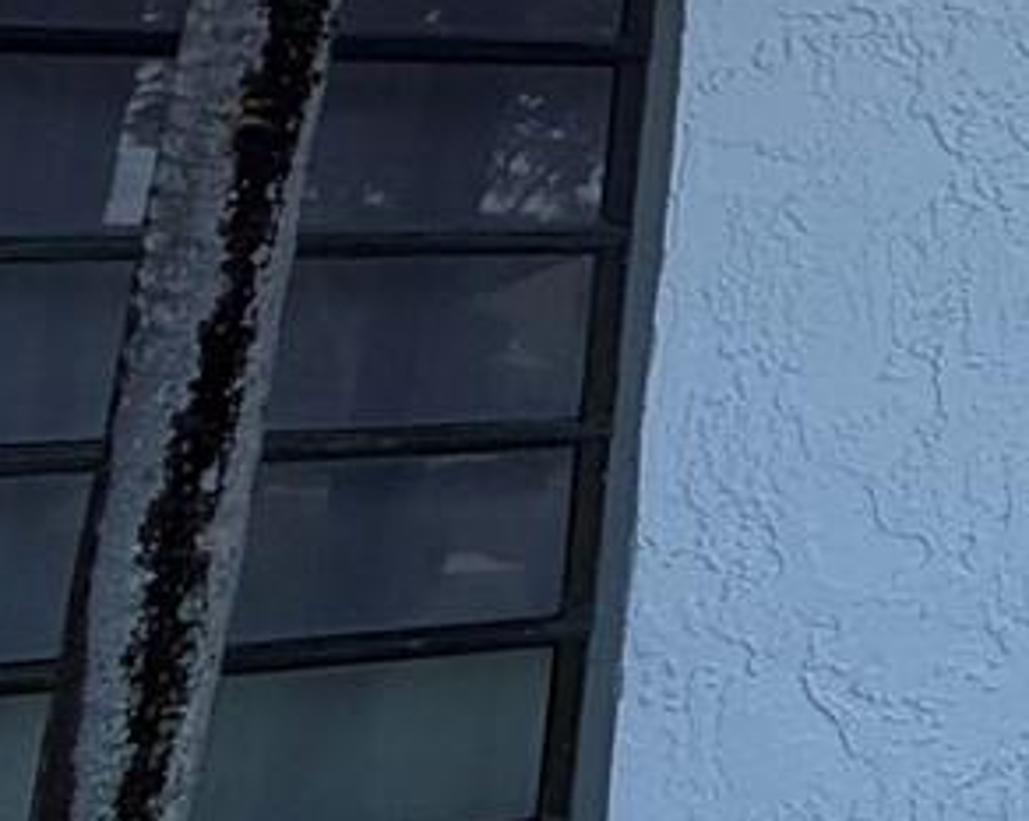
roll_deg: +0.9
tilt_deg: +10.3
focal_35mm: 75
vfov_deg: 19.3
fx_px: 2282
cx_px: 2217
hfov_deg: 16.7
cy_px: -159
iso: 64
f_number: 2.2
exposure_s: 1/574
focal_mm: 2.22
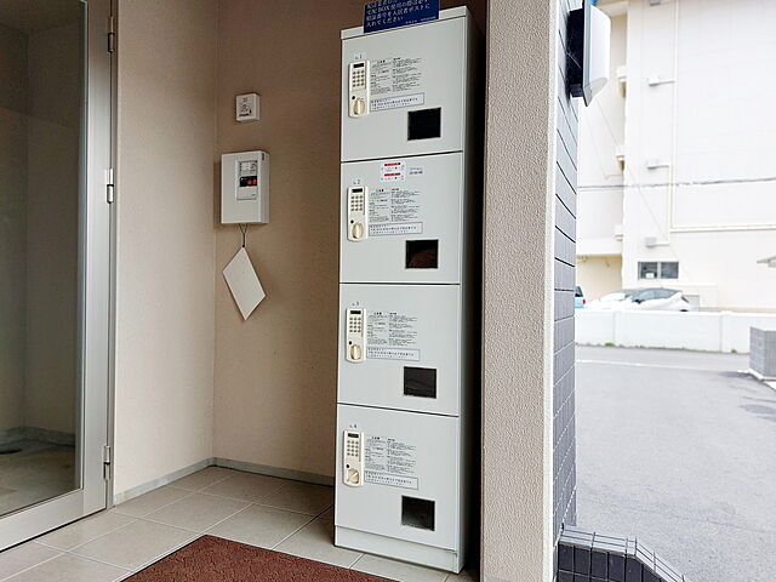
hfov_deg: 71.6
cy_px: 291
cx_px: 388
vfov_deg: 56.8
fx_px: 538
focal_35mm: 24
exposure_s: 1/143
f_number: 1.8
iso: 25
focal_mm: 5.23
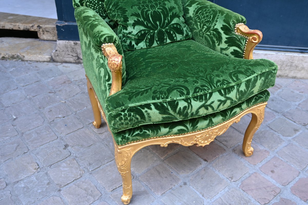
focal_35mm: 35
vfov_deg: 37.6
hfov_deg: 54.1
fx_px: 302
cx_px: 154
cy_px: 102
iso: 400
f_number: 3.8
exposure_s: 1/250
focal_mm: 23.5
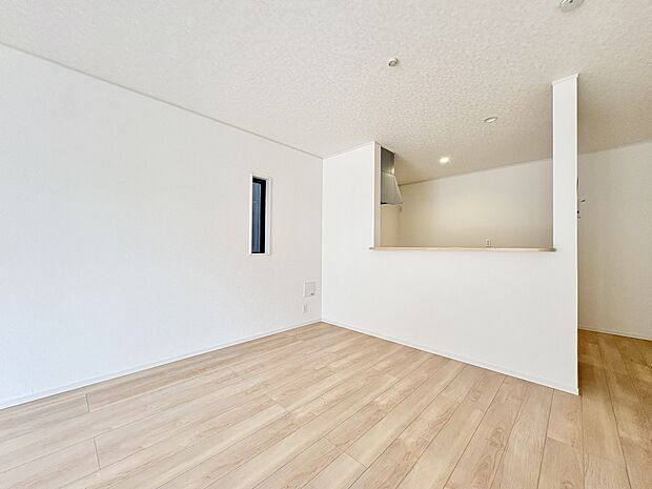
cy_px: 244
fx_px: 264
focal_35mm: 14
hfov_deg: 102.1
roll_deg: -0.8
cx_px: 326
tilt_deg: +1.5
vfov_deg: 85.7
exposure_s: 1/81
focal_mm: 2.22
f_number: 2.2
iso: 250
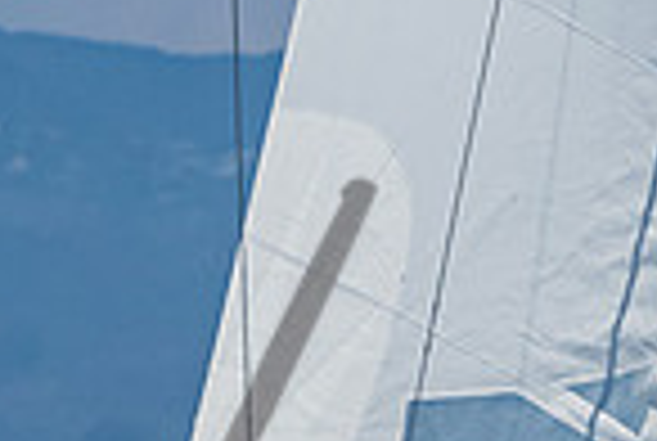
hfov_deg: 1.7
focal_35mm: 1207
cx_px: 861
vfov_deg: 1.1
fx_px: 22073
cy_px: 71
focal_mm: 150
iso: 400
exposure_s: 1/2500
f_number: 6.3
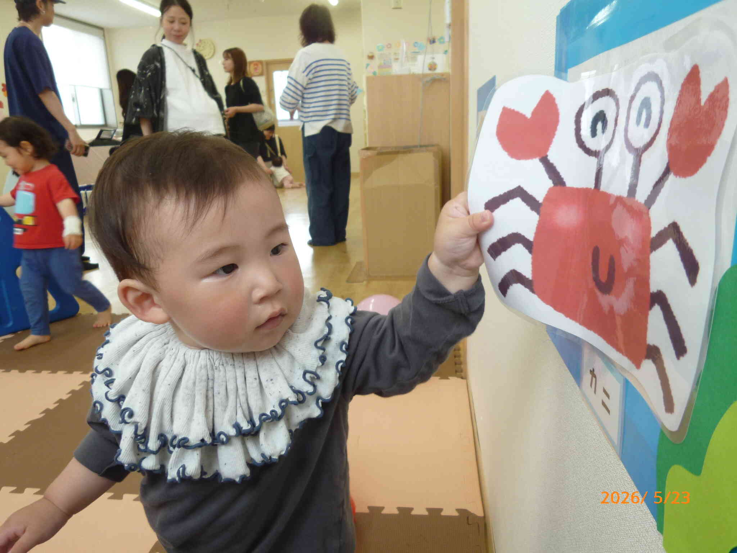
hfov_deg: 71.6
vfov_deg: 56.8
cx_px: 368
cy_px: 276
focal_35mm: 24
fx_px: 511
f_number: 2.5
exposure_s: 1/60
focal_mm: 4.3
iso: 125
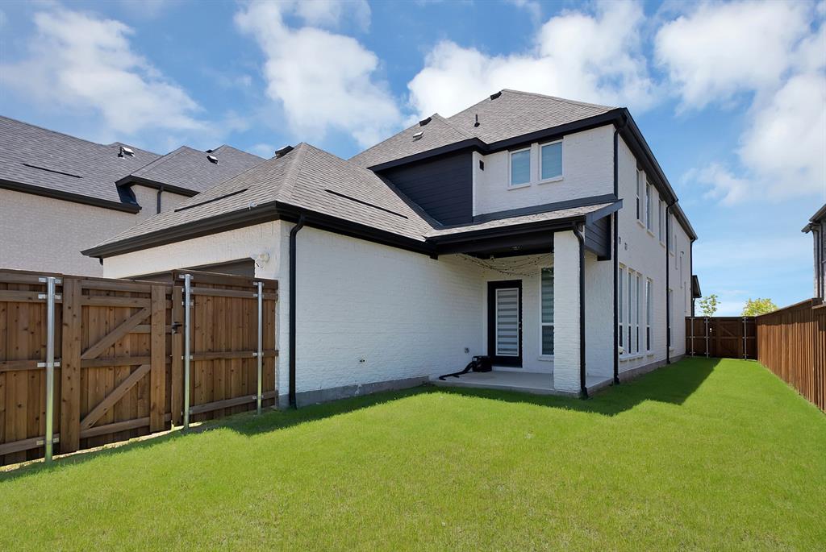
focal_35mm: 19
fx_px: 436
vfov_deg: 64.7
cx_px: 413
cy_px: 276
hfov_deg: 86.8
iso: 125
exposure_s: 1/80
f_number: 8
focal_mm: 19
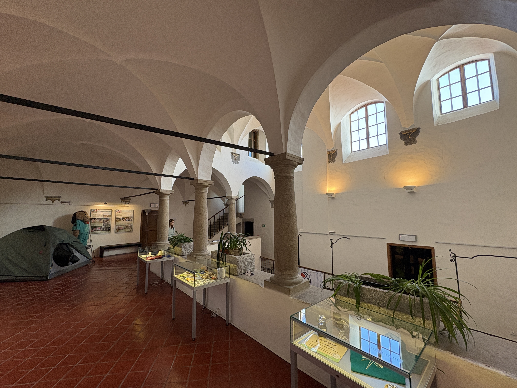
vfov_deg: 85.7
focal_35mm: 14
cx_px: 258
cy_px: 194
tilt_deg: +6.4
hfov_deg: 102.1
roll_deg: +0.9
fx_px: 209
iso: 200
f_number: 2.2
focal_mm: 2.22
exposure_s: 1/100
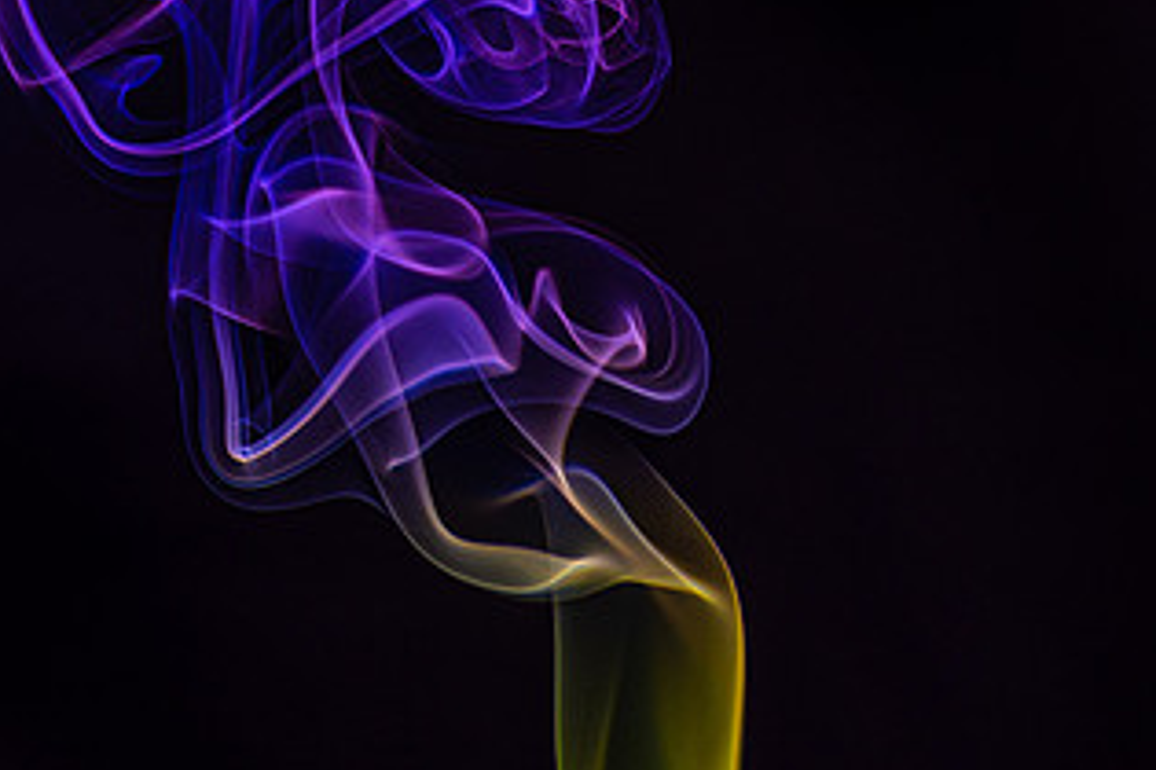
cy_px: 482
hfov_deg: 15.9
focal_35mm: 129
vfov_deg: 10.6
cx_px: 587
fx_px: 4142
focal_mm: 70
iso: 100
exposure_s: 1/200
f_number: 8
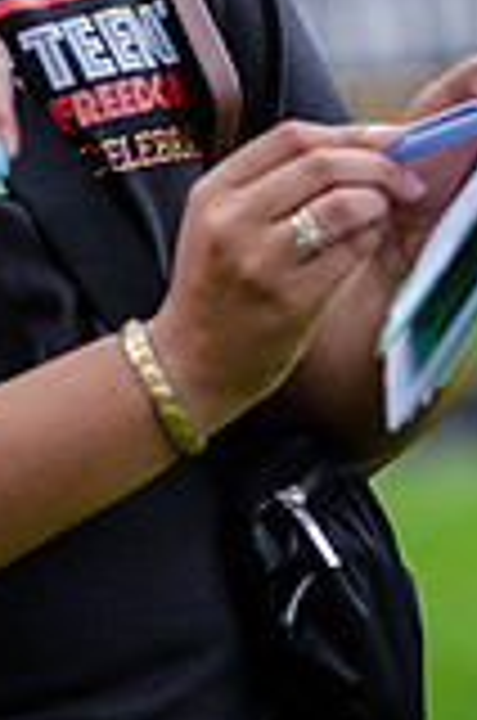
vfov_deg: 3.3
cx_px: 32
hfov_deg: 2.2
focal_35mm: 632
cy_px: 176
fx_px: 12615
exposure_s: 1/640
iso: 400
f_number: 3.5
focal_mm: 150
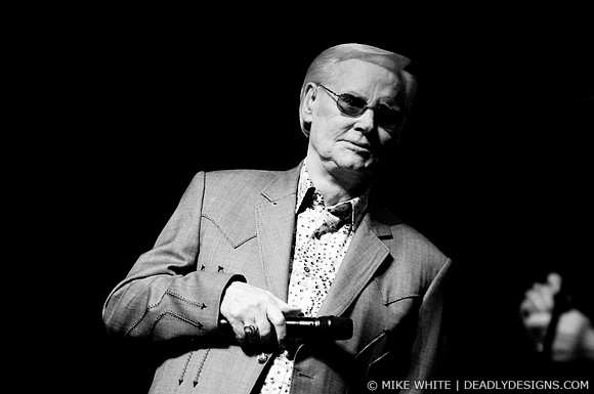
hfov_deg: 6.9
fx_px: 4943
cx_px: 297
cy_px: 197
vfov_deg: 4.6
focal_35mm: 300
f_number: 2.8
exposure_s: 1/200
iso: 1000
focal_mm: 200
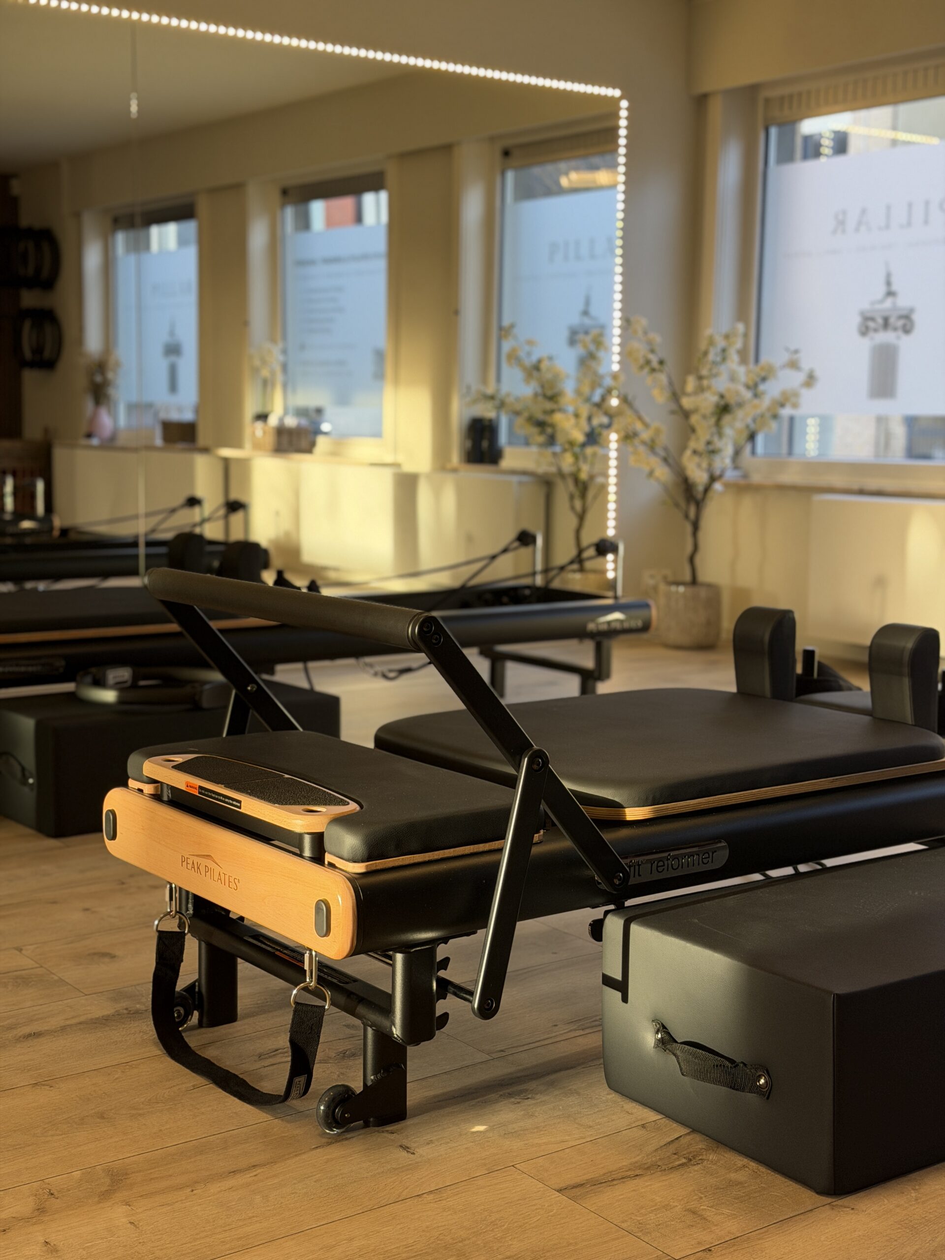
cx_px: 472
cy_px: 630
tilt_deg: -8.0
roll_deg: -1.2
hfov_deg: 30.3
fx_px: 1747
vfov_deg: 39.7
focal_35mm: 48
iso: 125
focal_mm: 6.76
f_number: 1.78
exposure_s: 1/220
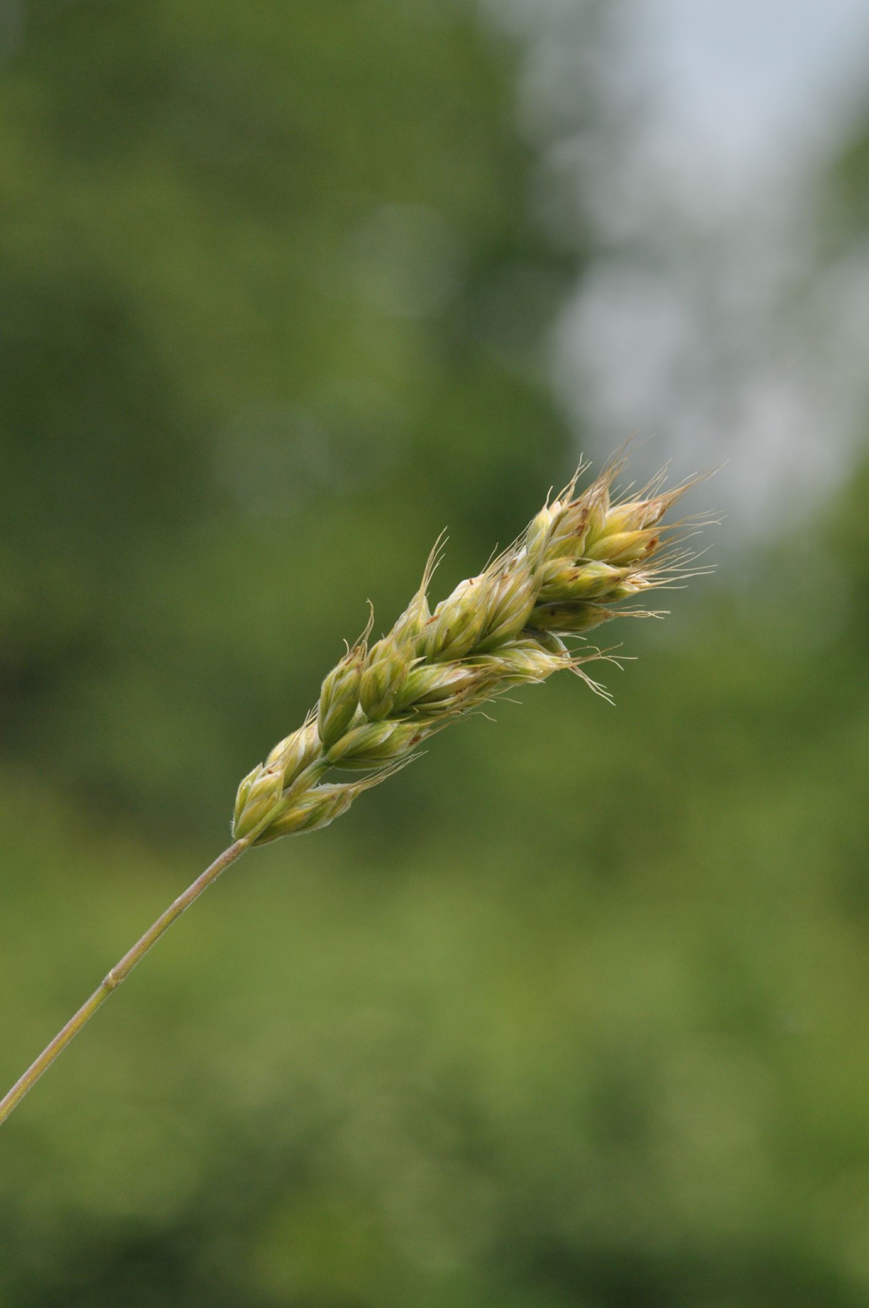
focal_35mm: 158
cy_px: 654
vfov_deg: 13.1
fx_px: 5718
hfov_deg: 8.7
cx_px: 434
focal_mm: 105
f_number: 8
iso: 500
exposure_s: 1/1000
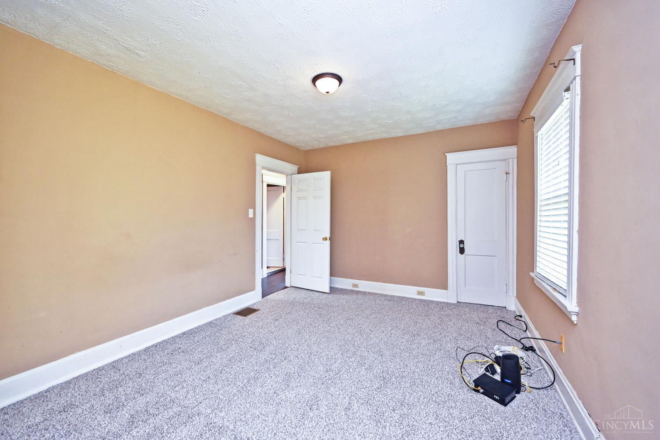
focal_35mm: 14
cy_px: 220
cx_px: 330
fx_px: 257
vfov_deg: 81.2
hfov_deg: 104.3
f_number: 4
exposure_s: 1/60
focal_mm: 14
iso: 560
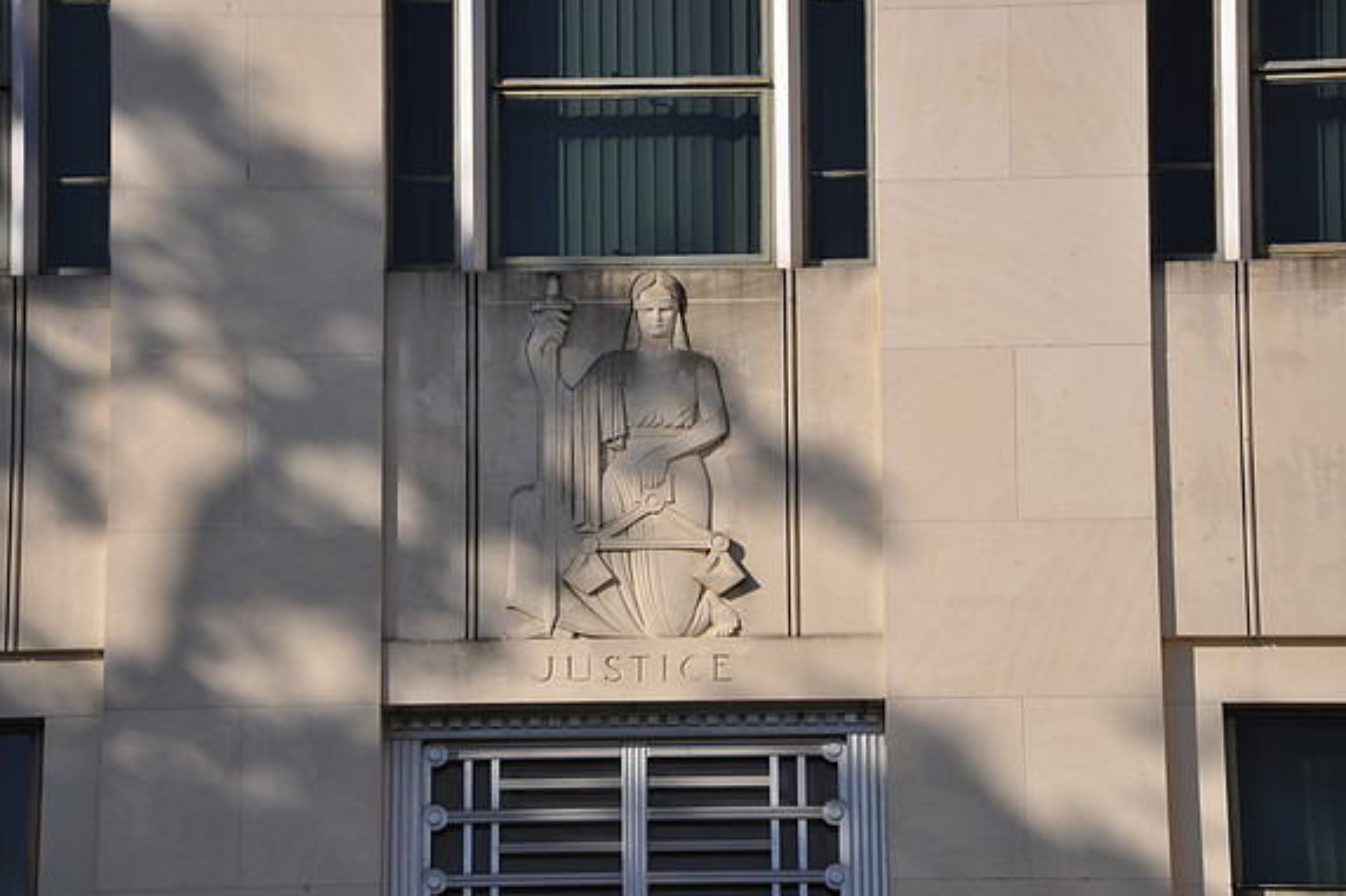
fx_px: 5962
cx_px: 680
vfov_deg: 8.6
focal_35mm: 160
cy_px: 446
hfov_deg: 12.9
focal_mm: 105
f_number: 8
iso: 200
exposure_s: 1/250
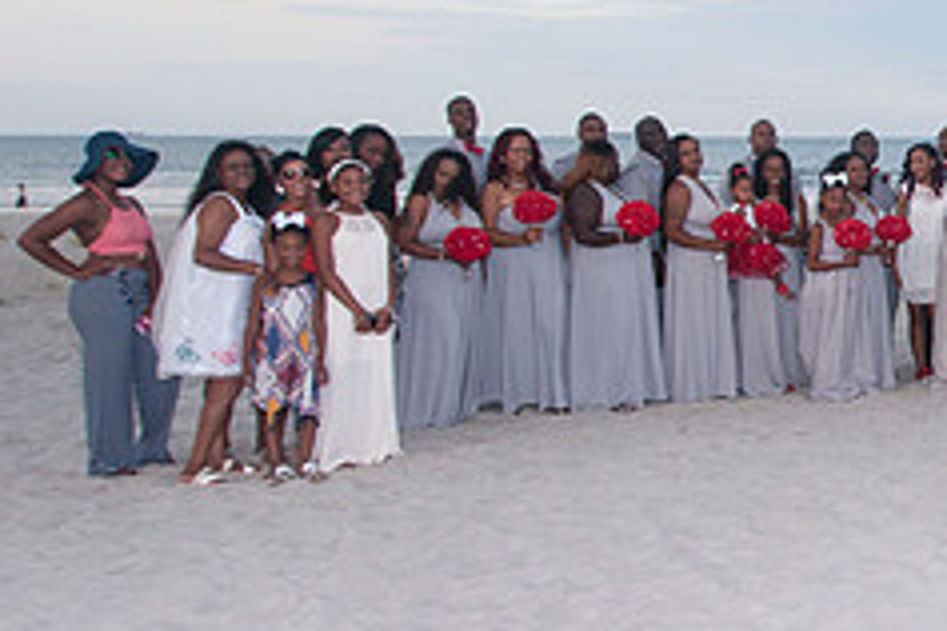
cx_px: 1155
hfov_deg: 26.8
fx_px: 1736
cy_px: 222
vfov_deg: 20.6
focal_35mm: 66
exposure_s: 1/250
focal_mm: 18
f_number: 5.6
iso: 400
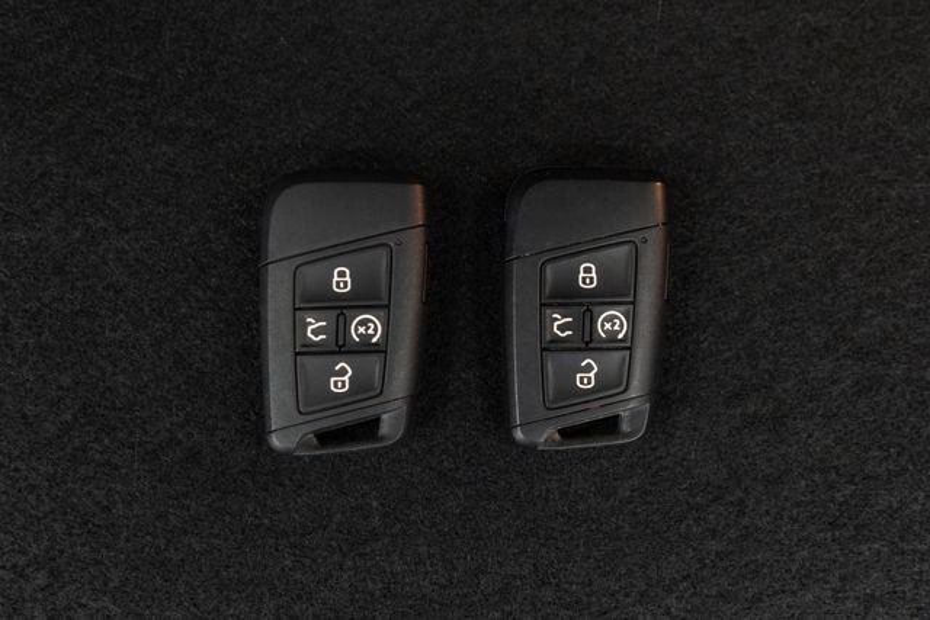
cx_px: 465
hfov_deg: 46.4
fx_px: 1085
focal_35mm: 42
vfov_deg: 31.9
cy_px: 310
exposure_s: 1/40
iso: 800
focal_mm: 28
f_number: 3.2
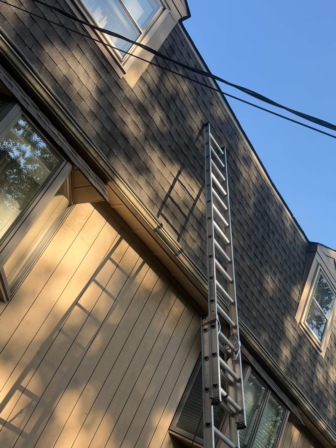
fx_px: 531
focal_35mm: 41
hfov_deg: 34.9
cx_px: 211
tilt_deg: +30.9
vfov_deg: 45.5
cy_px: 270
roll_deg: -25.4
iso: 100
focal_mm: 6.76
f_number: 1.78
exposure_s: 1/1075
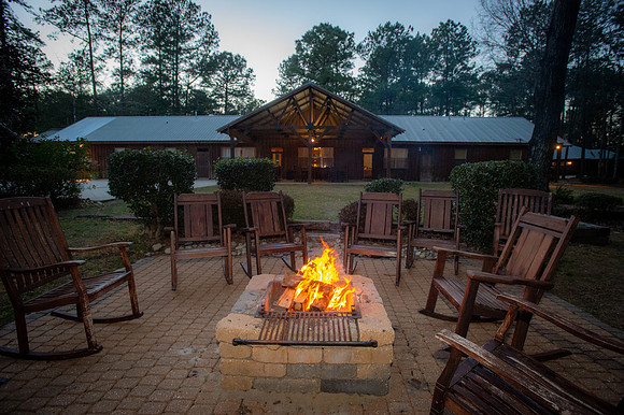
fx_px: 329
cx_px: 312
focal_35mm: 19
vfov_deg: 64.5
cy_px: 208
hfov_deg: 86.9
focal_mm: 19
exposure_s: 1/200
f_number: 4.5
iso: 4000
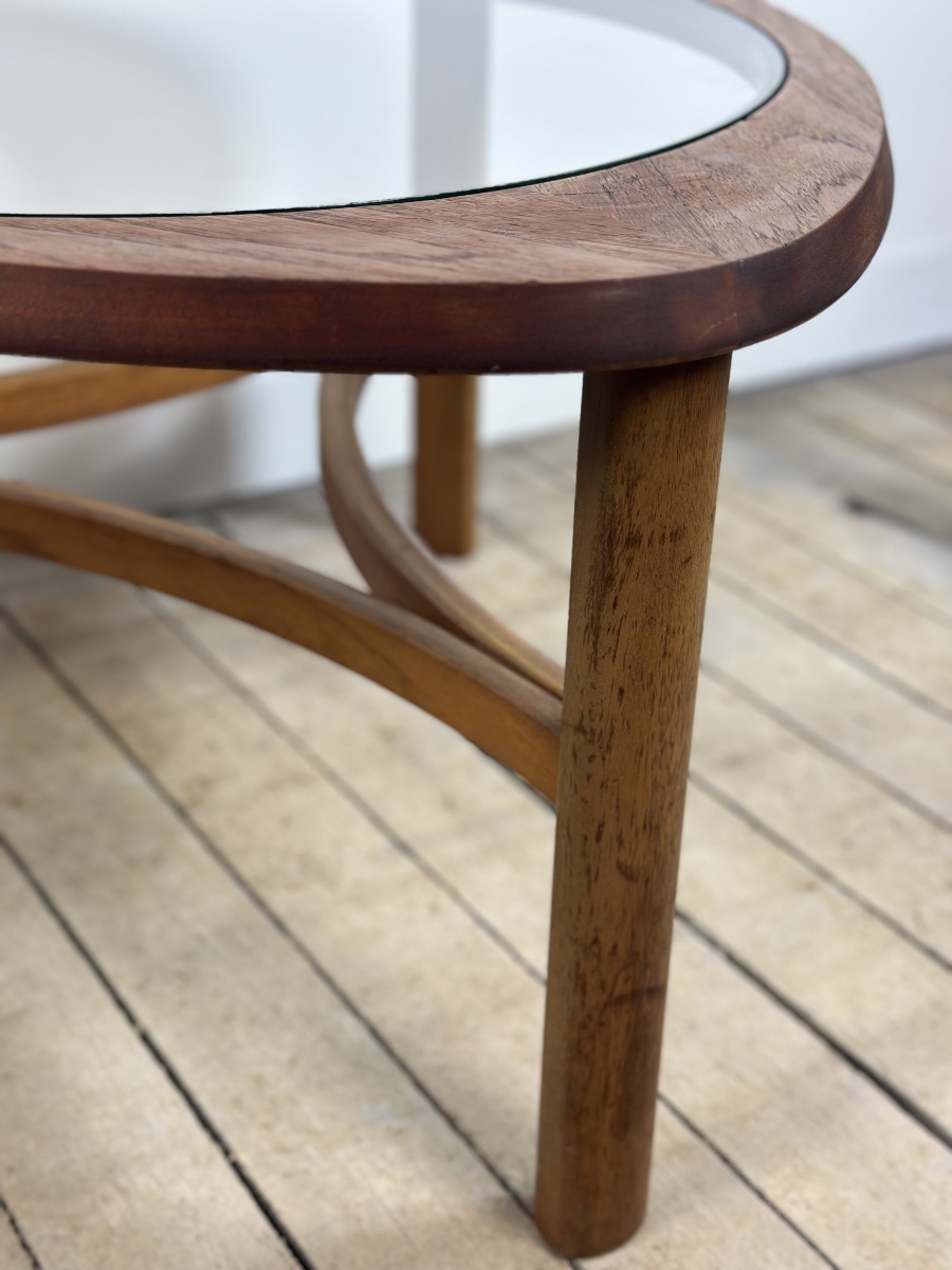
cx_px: 476
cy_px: 635
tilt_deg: -28.3
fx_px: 1760
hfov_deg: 30.3
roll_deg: -0.1
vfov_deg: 39.7
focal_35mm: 48
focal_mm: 6.86
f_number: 1.78
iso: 125
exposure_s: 1/100
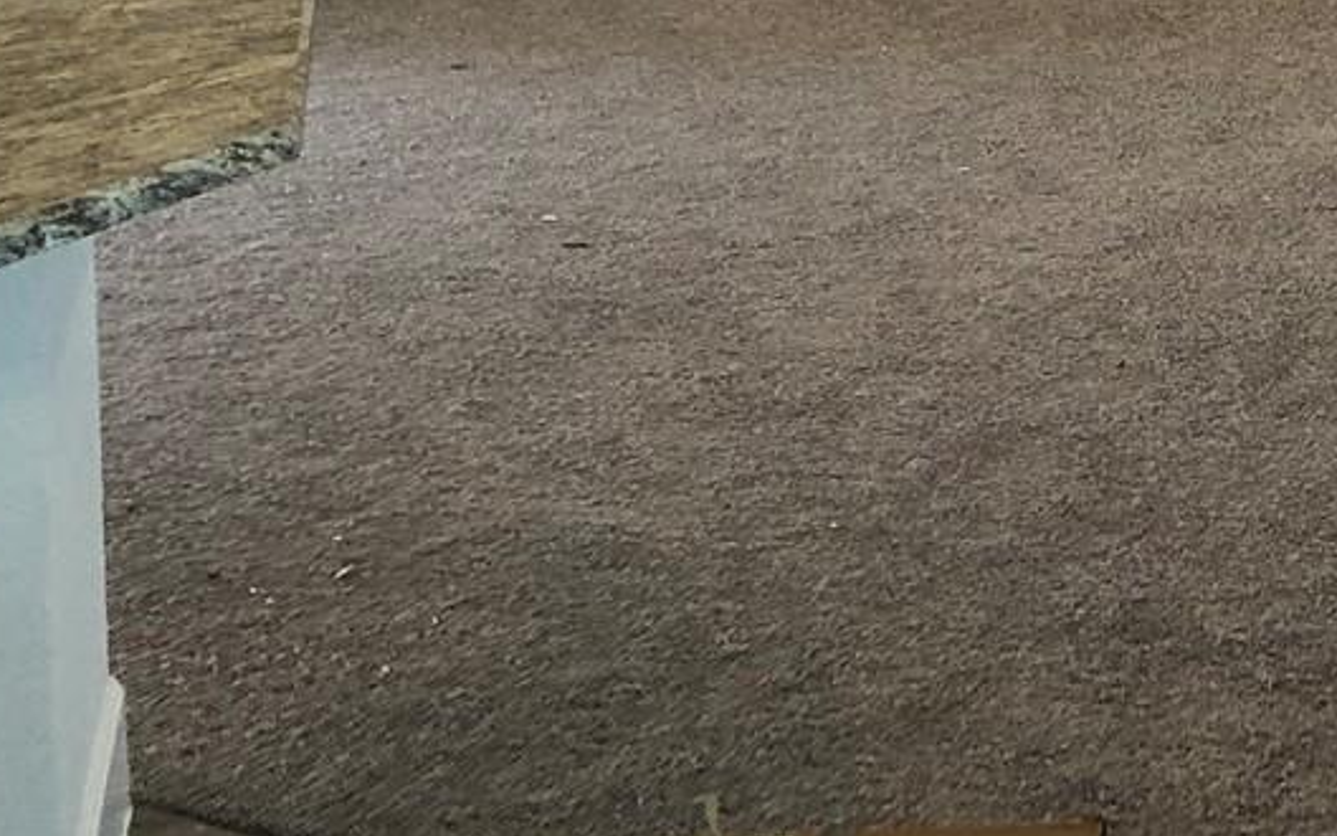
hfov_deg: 21.3
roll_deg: +2.3
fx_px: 3279
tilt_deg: -4.9
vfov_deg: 13.2
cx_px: 1626
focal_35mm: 90
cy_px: -633
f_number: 1.8
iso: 40
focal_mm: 3.99
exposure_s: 1/30
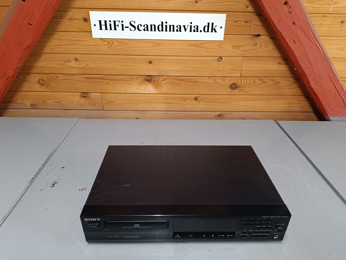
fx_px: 240
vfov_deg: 56.8
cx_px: 173
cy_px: 130
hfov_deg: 71.6
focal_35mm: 24
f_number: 1.88
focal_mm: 5.59
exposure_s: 1/33.3
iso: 681
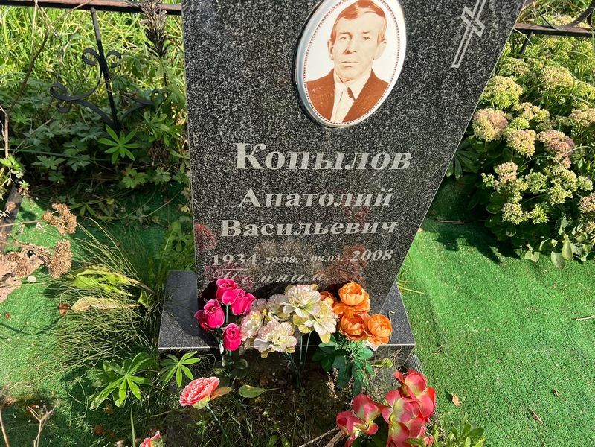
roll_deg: -8.9
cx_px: 298
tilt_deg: -43.0
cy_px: 224
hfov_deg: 67.3
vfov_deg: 53.1
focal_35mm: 26
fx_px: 447
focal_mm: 5.7
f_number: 1.5
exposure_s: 1/1575
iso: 50
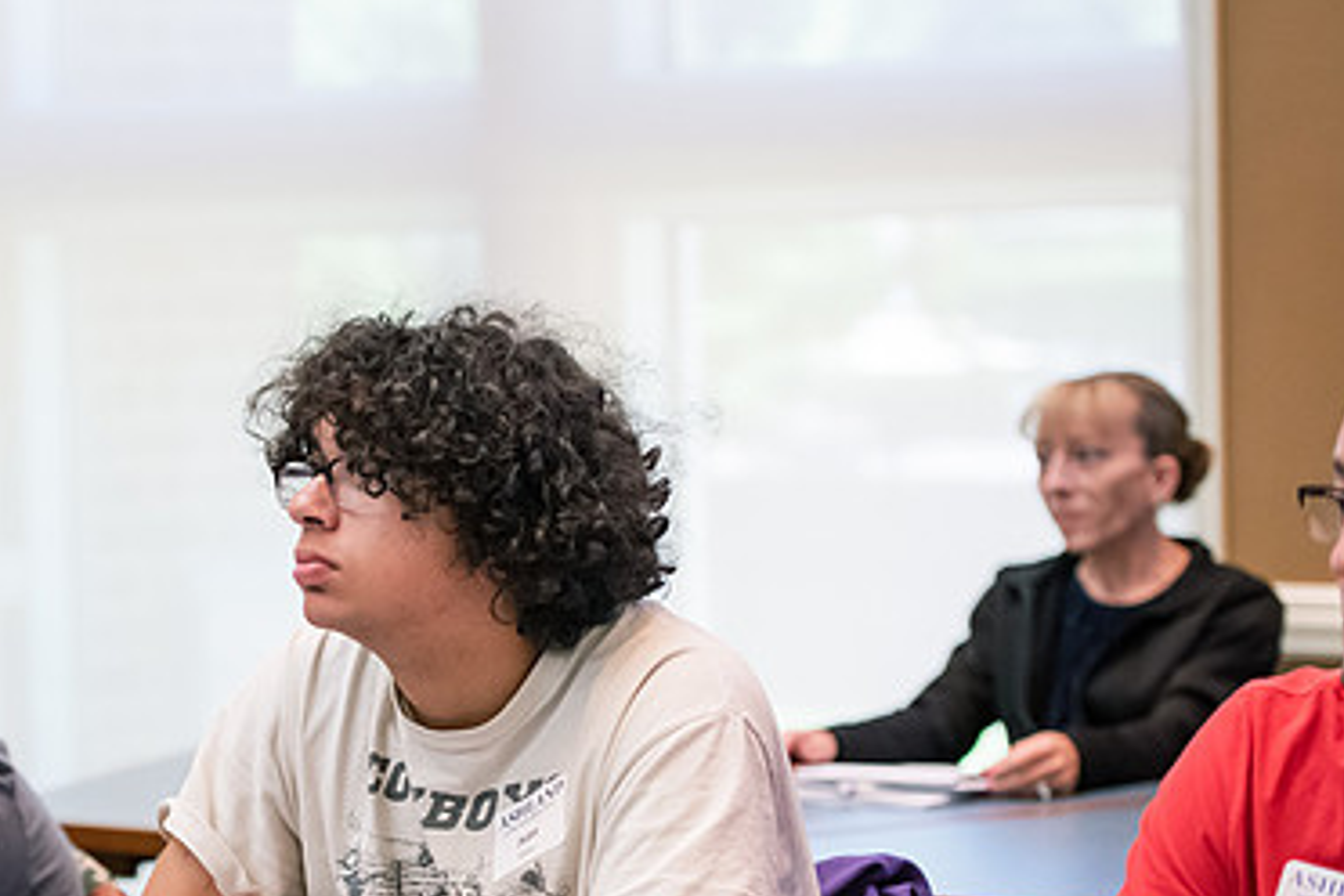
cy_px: 623
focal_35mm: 134
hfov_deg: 15.2
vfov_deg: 10.2
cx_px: 350
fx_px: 5002
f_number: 2.8
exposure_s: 1/160
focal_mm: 86
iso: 2500
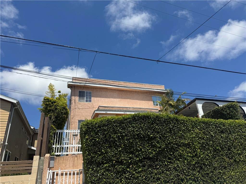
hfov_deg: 71.6
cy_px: 92
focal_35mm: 24
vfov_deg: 56.8
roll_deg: +3.2
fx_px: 171
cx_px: 123
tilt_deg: +26.6
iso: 80
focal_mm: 6.76
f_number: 1.78
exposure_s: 1/5814
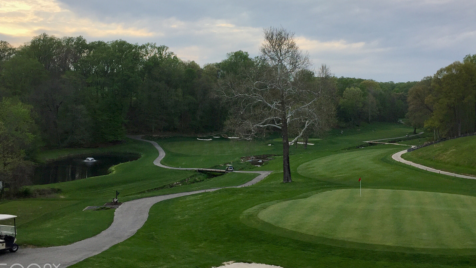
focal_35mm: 36
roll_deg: +0.1
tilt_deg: +0.5
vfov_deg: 32.8
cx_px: 247
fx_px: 454
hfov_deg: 55.3
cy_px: 112
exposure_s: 1/1130
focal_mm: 4.15
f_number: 2.2
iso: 32
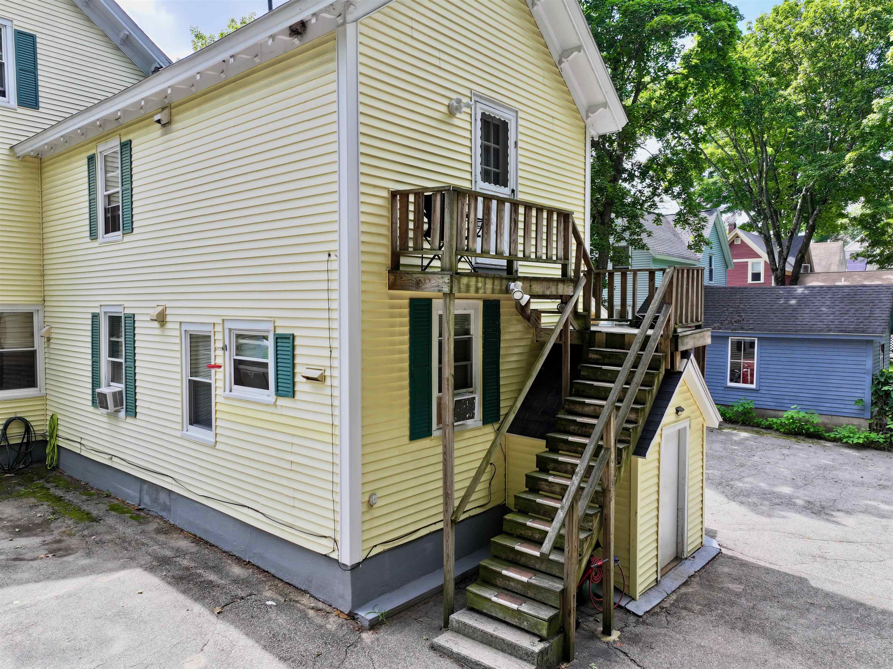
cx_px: 446
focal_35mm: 24
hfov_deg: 71.6
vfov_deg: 56.8
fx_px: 619
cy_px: 334
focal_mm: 12.29
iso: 100
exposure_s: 1/240
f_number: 4.5
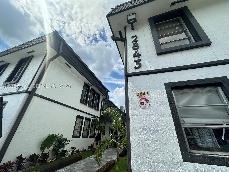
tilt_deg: +27.6
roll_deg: -2.4
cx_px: 114
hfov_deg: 102.1
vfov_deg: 85.7
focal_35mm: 14
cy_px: 86
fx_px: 93
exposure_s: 1/3300
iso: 50
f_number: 2.2
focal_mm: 2.22
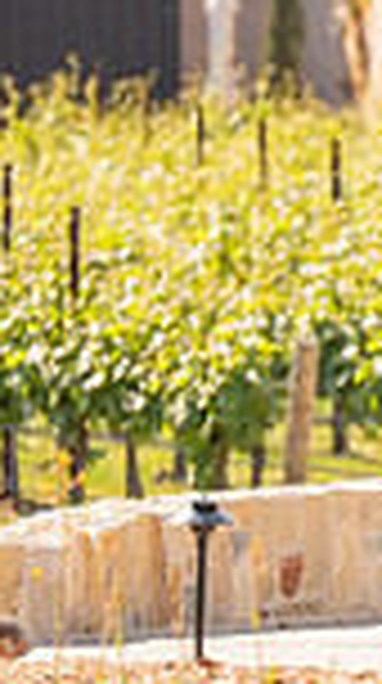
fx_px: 14506
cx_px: 1142
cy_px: 106
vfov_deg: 2.7
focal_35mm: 802
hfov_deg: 1.5
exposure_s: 1/1000
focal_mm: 200
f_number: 4.5
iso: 200
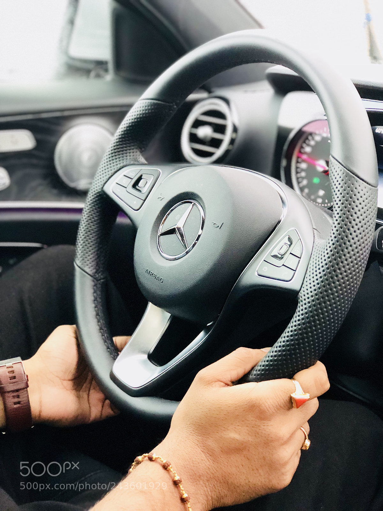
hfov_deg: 25.7
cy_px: 256
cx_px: 192
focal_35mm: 57
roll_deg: -2.1
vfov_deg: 33.8
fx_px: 841
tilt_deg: -16.3
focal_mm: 6.6
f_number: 2.8
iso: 640
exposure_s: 1/56
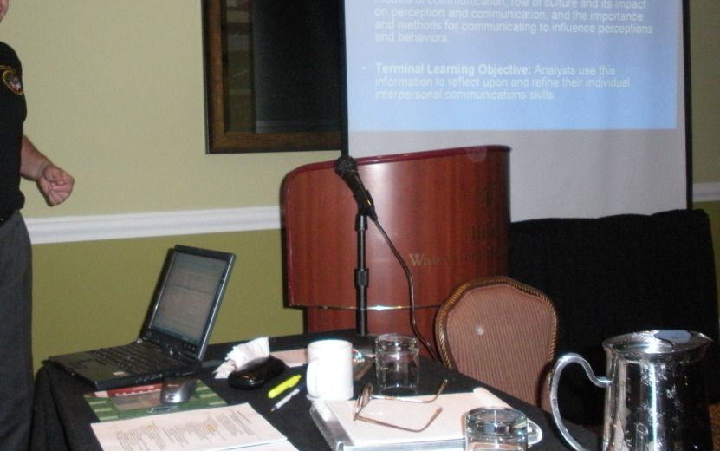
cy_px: 136
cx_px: 319
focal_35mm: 47
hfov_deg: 42.6
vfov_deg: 27.2
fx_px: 923
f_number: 3.5
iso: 417
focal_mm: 6.3
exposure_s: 1/60
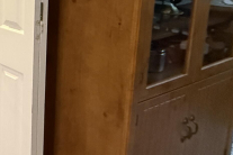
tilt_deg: -7.7
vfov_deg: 26.7
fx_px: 304
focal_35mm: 47
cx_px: -129
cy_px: -8
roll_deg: +3.7
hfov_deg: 27.0
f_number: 2.2
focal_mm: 2.22
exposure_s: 1/60
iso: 800
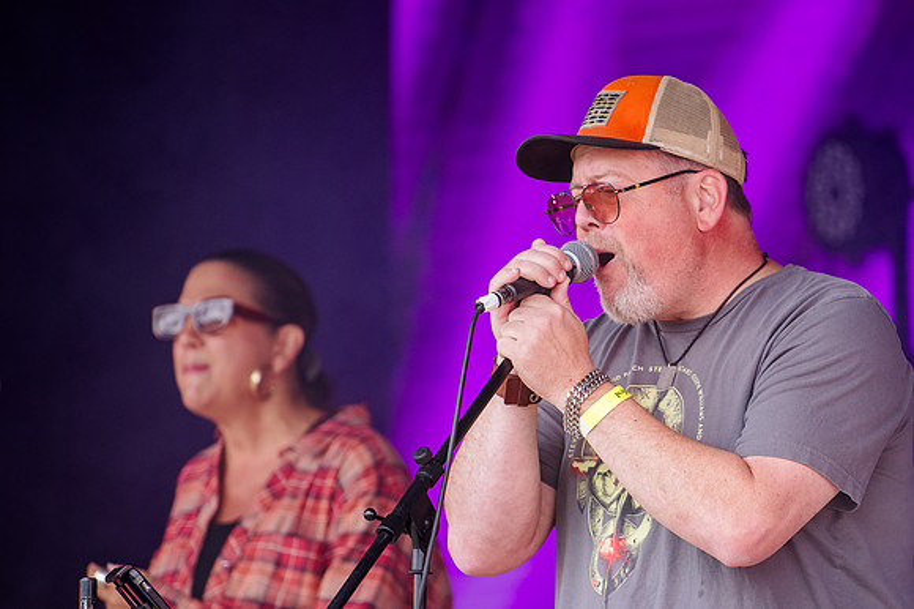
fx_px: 8538
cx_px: 577
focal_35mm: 336
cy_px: 372
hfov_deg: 6.1
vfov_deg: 4.1
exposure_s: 1/800
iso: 320
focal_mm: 200
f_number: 2.8
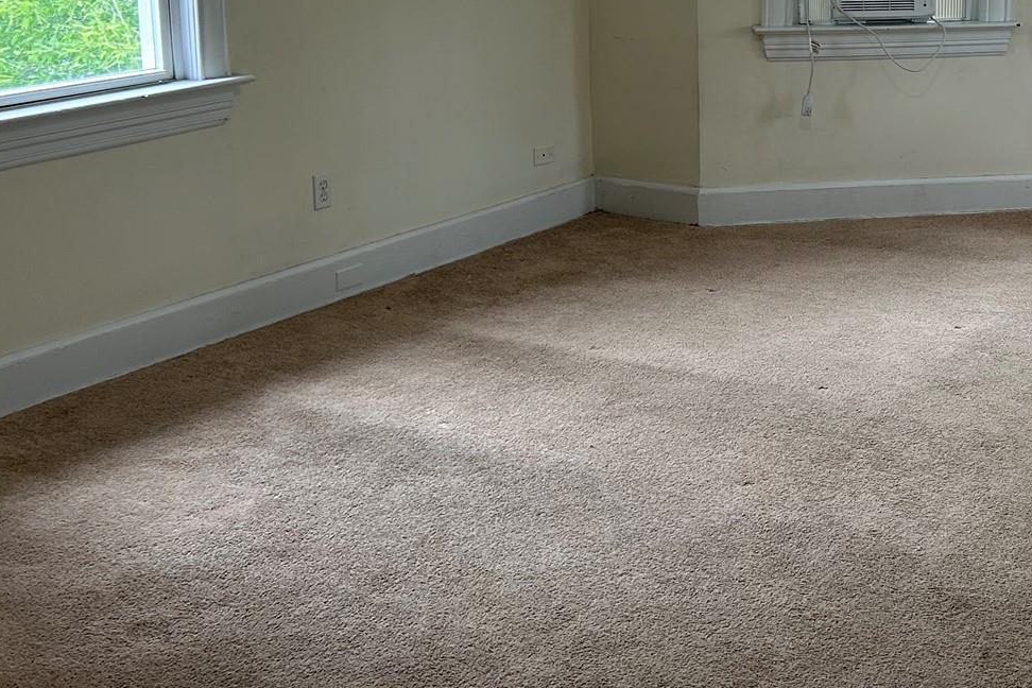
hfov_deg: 32.5
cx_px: 1013
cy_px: 110
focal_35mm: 57
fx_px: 1634
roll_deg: -0.6
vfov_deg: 23.3
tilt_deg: -10.9
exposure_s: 1/120
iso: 64
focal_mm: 5.7
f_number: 1.5
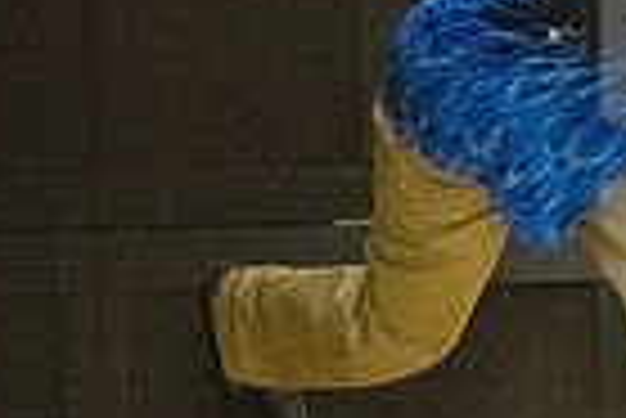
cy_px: 124
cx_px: 739
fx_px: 10862
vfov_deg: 2.2
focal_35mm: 624
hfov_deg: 3.3
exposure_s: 1/1000
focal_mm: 150
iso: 10000
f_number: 4.5
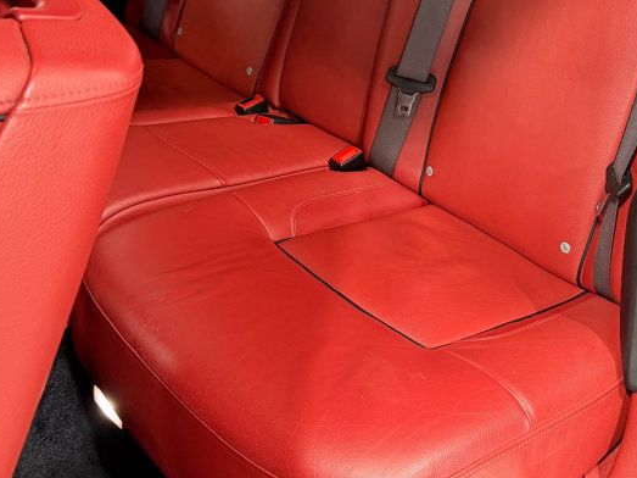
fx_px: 865
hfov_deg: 39.9
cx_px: 431
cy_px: 88
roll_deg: -1.5
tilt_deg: -23.6
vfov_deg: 30.1
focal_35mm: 47
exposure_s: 1/60
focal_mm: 6.76
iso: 320
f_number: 1.78
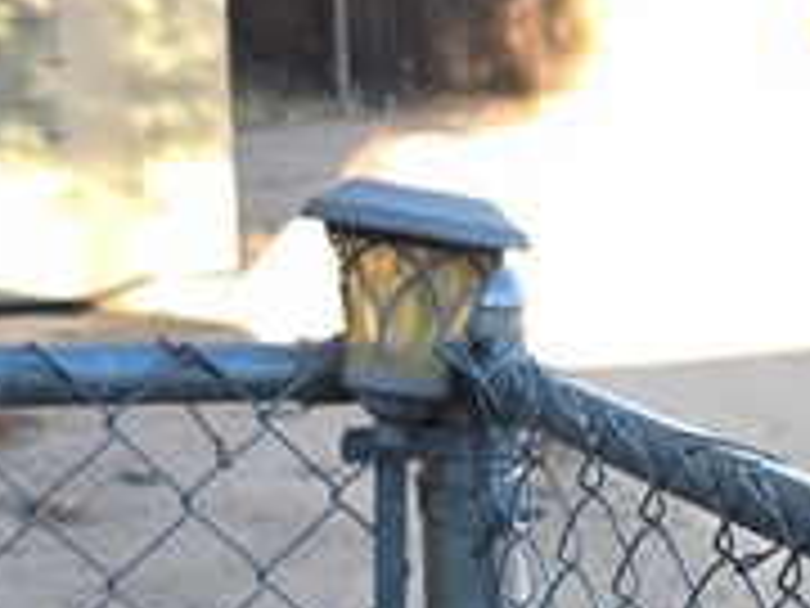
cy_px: 594
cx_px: 900
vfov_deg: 11.2
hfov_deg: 14.7
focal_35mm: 131
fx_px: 3065
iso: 32
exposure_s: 1/180
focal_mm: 6.3
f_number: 1.7
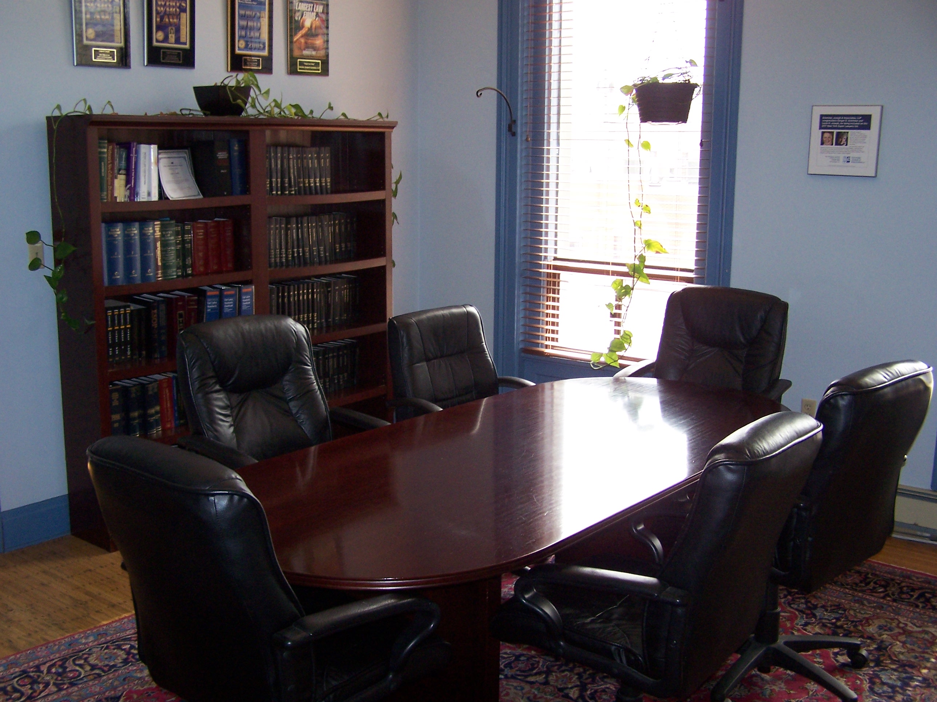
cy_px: 351
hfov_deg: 49.0
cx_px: 468
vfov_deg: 37.7
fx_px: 1029
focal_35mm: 38
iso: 140
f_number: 2.8
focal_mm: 6.3
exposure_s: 1/60
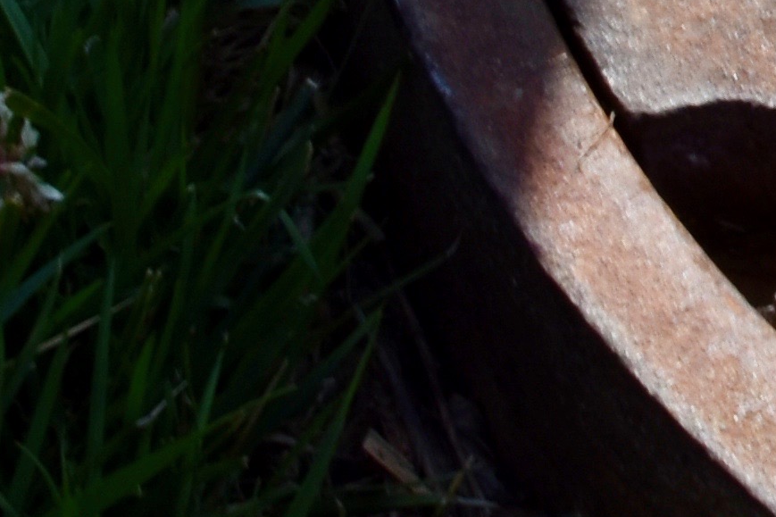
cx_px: 2350
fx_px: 7811
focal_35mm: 362
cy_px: -1047
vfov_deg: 3.7
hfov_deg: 5.4
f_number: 10
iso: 160
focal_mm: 35
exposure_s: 1/250
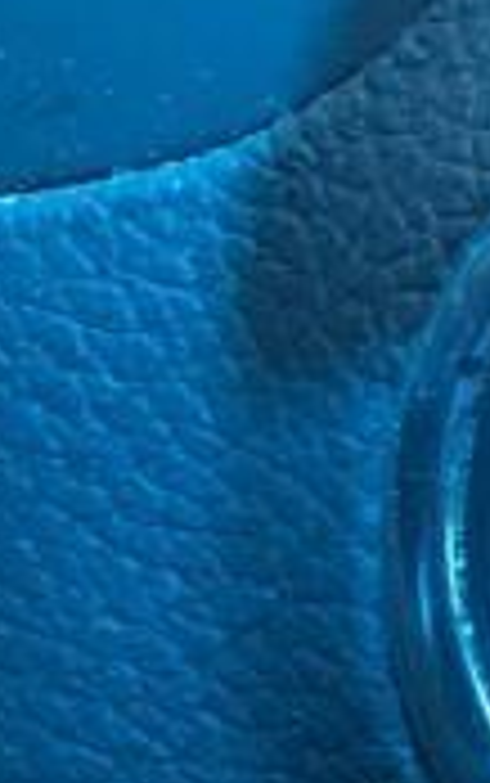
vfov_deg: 14.2
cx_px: 1767
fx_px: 3008
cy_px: 1012
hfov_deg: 7.4
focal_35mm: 141
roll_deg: -0.3
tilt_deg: -28.1
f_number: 2.2
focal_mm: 4.15
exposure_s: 1/30
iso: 40
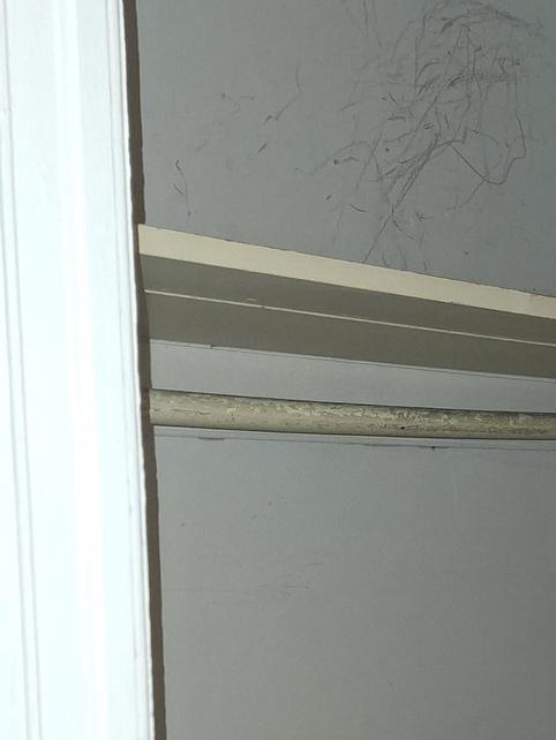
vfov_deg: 33.4
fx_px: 1177
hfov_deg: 25.0
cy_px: 637
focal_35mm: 55
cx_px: 591
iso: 25
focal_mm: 5.54
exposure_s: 1/20
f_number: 1.8
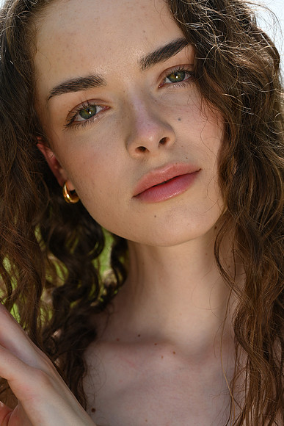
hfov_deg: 13.0
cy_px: 213
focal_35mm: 105
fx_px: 1242
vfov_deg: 19.5
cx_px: 142
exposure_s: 1/160
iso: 100
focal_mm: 105
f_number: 9
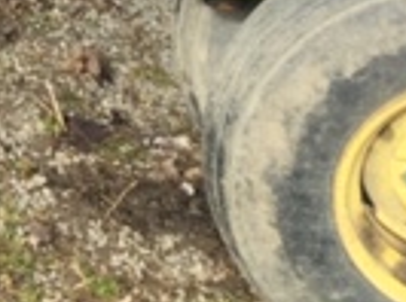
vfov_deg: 9.7
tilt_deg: -10.4
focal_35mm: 140
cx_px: -452
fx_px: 1638
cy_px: -329
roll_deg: -6.1
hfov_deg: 12.2
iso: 32
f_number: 2.2
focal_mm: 4.15
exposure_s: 1/565
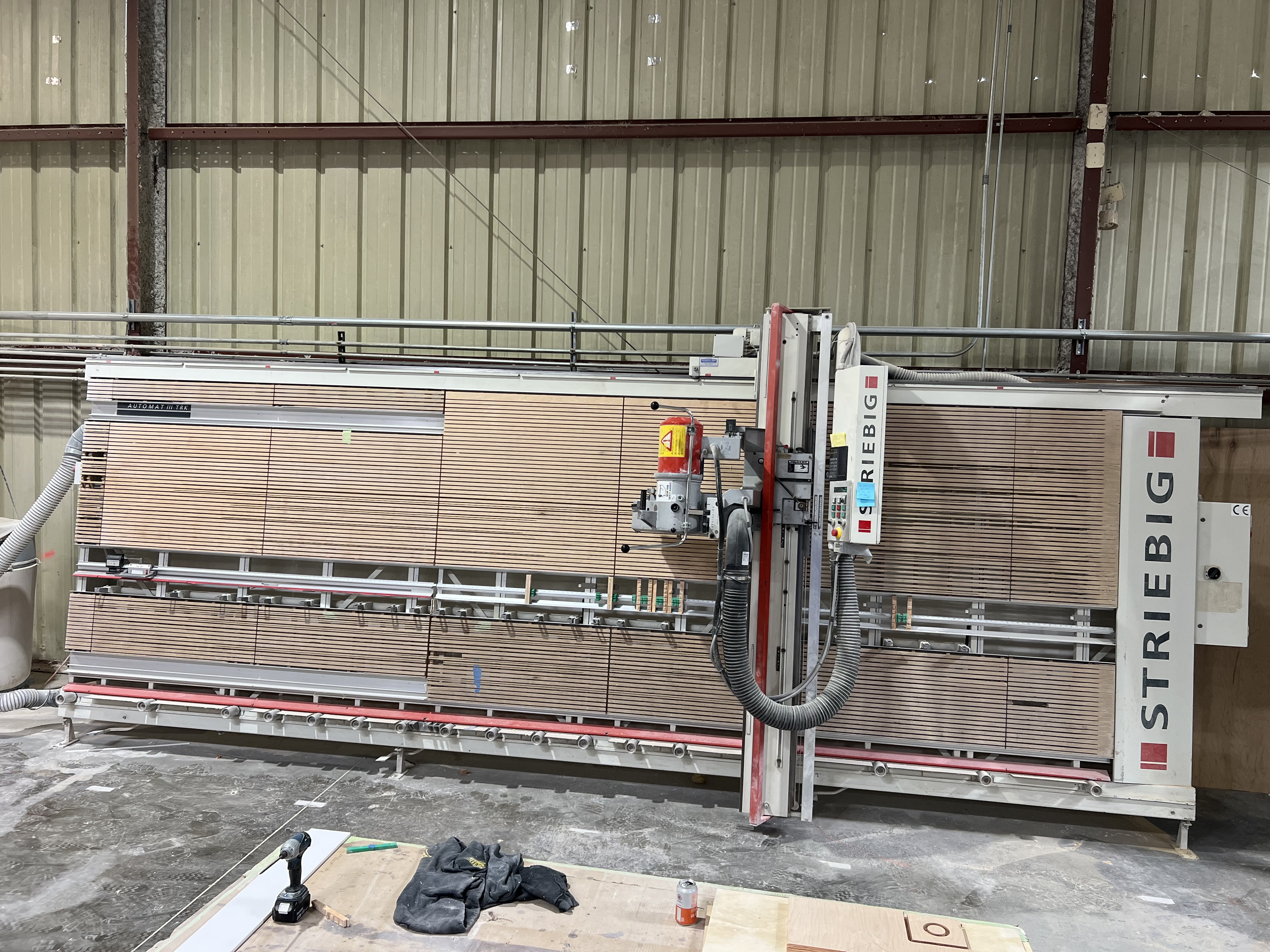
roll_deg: -1.6
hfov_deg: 67.3
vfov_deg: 53.1
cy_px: 476
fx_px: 954
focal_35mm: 26
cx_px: 635
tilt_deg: -4.3
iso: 125
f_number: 1.5
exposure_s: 1/121
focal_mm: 5.7
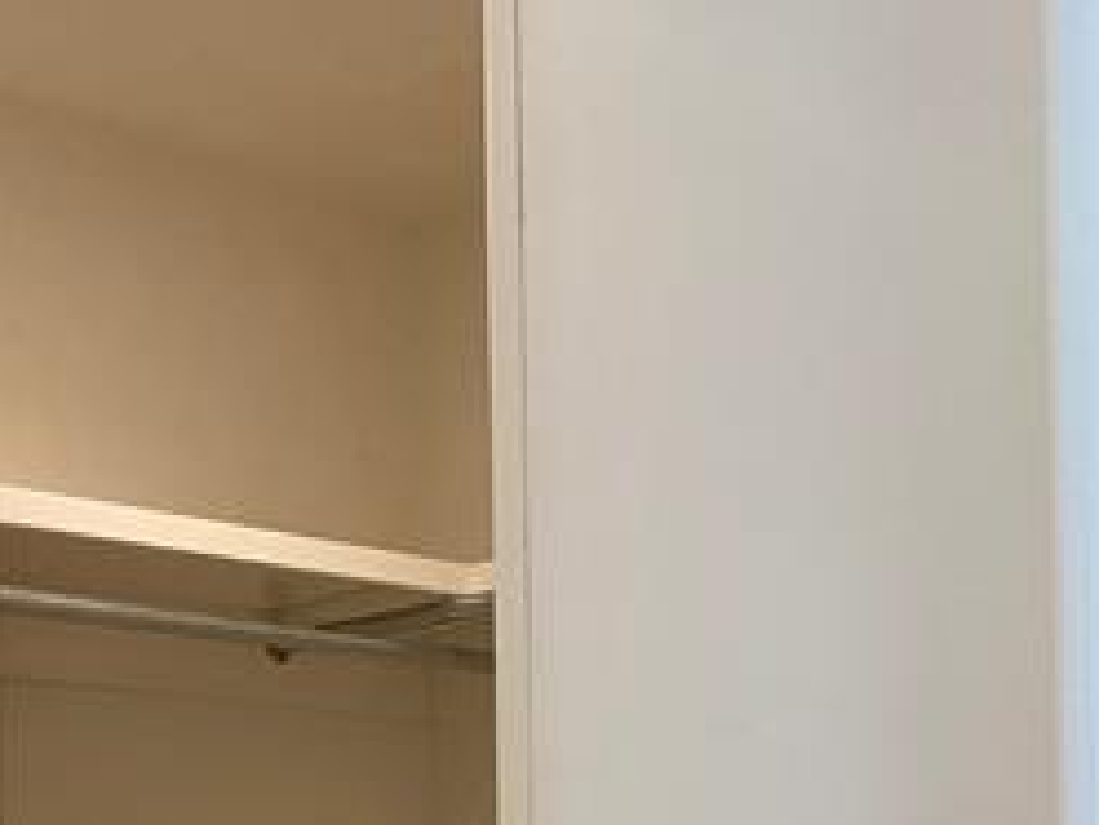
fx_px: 2127
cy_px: 994
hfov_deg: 25.4
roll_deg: +0.1
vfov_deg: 20.5
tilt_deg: +1.0
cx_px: -288
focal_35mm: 67
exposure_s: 1/60
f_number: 1.8
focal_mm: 4.25
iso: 200
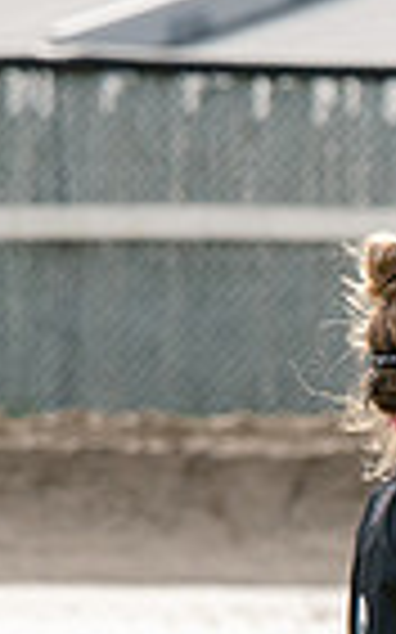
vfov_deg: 1.9
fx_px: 19204
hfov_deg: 1.2
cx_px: 923
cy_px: 923
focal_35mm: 1111
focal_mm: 175
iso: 400
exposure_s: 1/1600
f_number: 5
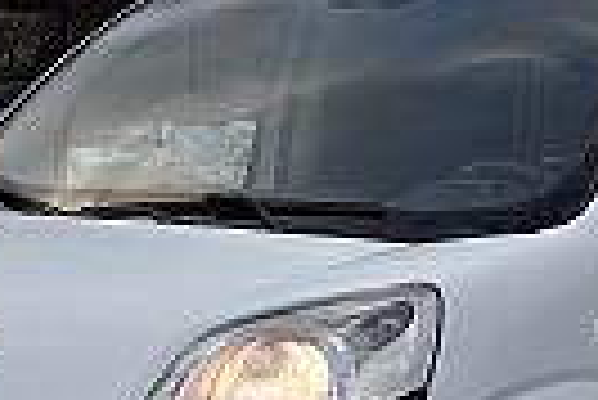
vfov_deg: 12.1
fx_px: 1871
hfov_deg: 18.2
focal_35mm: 112
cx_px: 328
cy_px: 371
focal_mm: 25
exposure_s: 1/250
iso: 400
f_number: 8
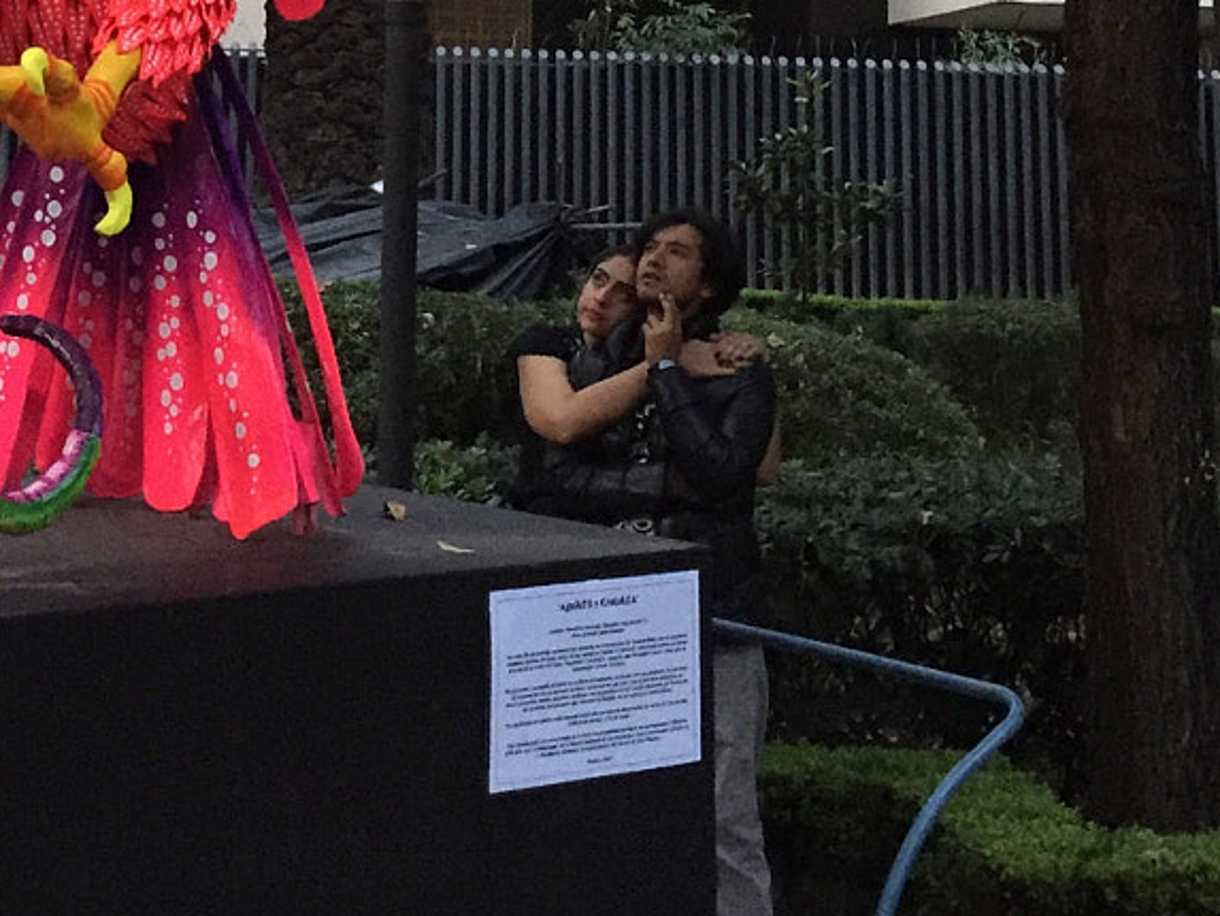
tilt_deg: +11.9
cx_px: 228
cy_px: -305
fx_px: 2855
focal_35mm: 81
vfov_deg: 17.0
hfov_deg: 23.7
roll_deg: -2.5
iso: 250
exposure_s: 1/20
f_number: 2.2
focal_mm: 4.15
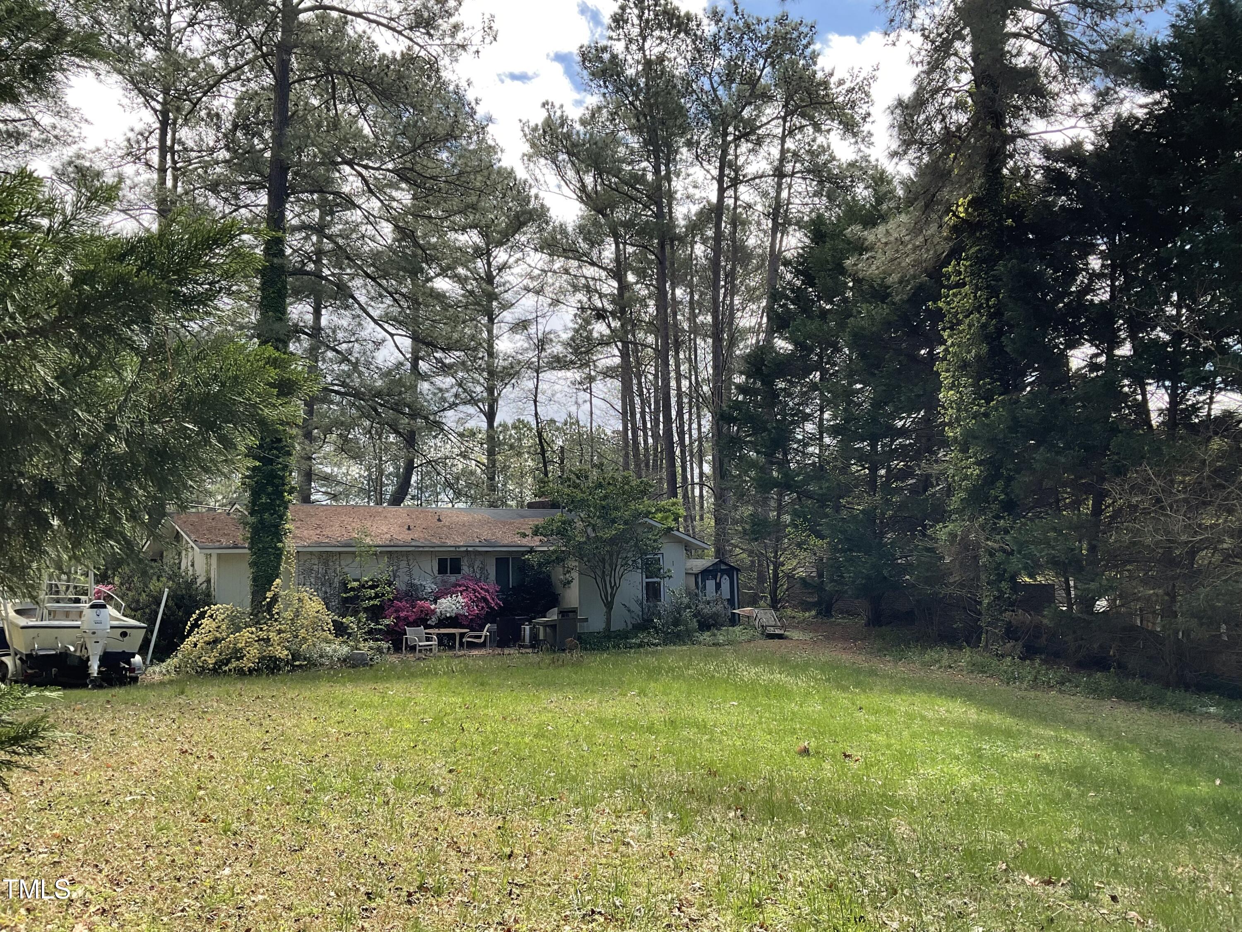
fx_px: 1041
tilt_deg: +4.9
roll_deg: +0.7
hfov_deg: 61.7
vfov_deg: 48.2
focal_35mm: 29
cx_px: 621
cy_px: 466
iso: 16
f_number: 1.8
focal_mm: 3
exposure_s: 1/491
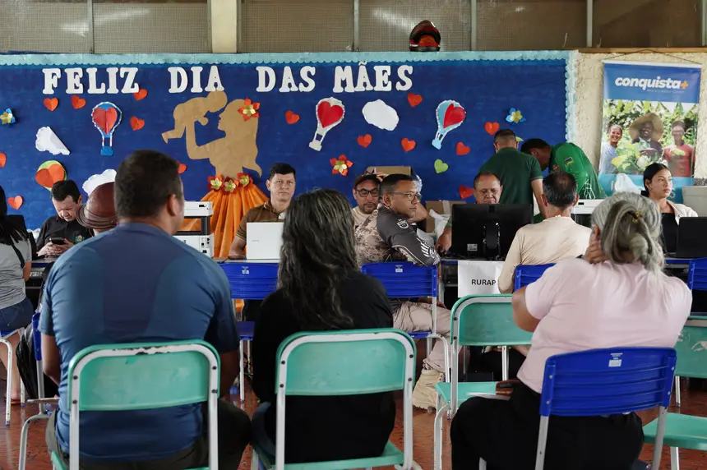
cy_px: 235
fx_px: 1119
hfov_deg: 35.1
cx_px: 354
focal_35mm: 57
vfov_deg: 23.7
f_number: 2.8
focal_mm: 38.3
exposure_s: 1/160
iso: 1600
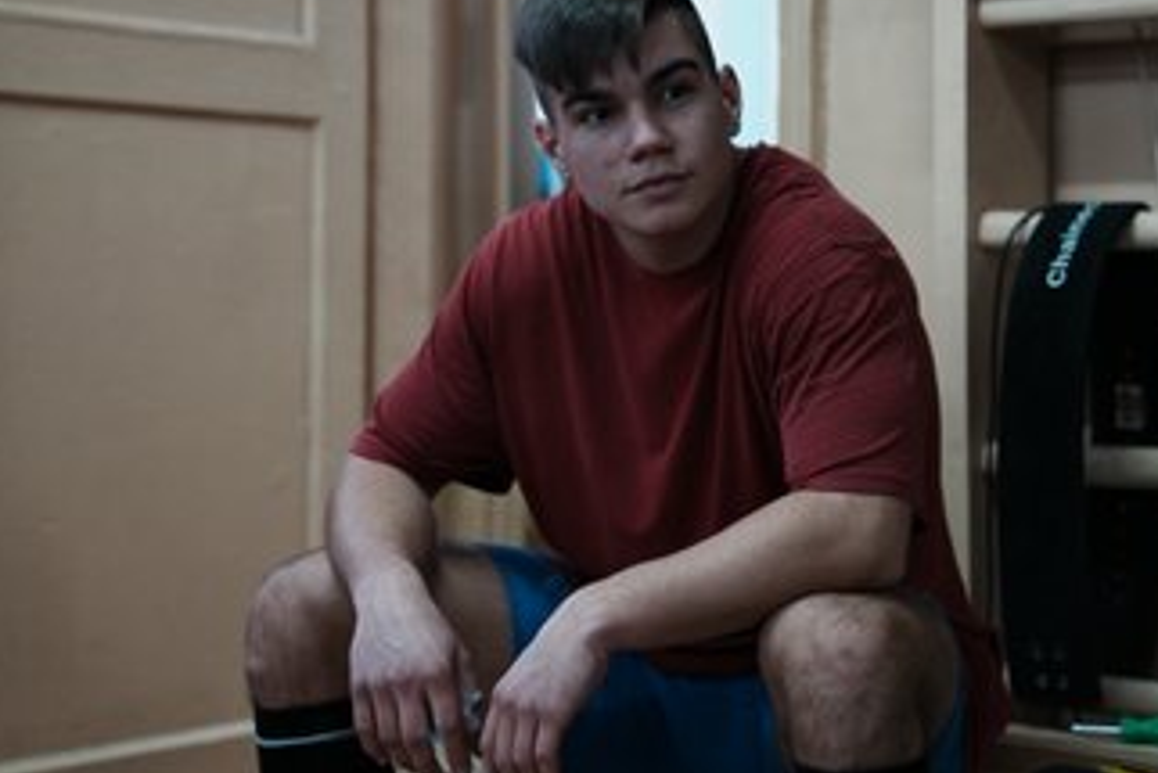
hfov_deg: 23.3
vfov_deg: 15.7
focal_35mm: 87
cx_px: 694
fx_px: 2800
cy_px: 307
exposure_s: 1/30
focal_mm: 70
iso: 1250
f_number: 2.8
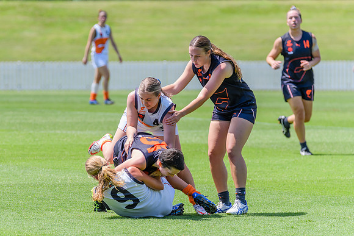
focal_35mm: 449
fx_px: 4415
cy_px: 103
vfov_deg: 3.1
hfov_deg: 4.6
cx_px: 127
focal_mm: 350
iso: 800
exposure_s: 1/1600
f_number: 8
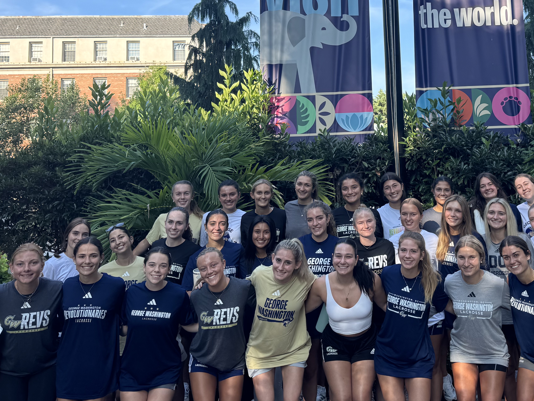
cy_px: 105
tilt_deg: +7.6
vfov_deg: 35.2
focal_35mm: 40
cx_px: 363
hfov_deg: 46.0
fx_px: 617
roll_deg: +2.1
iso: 80
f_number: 1.78
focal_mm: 6.76
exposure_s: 1/700
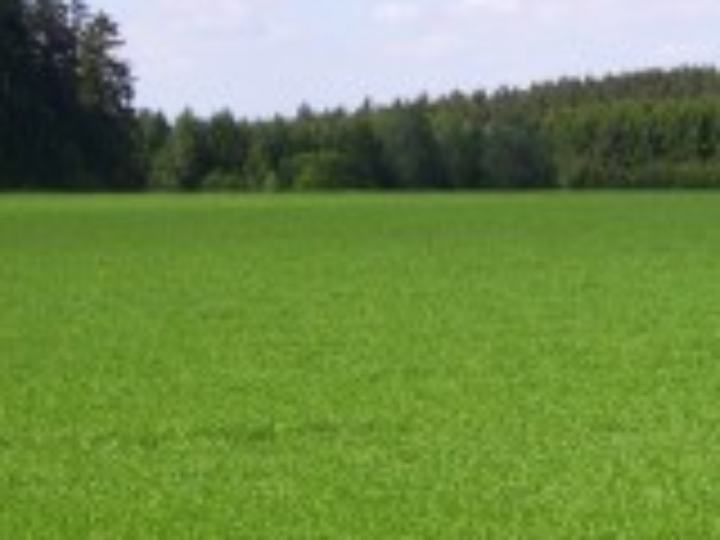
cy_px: 117
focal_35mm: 120
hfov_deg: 16.1
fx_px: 2496
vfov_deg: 12.3
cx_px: 724
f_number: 5.6
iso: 80
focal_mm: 5.7
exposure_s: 1/250
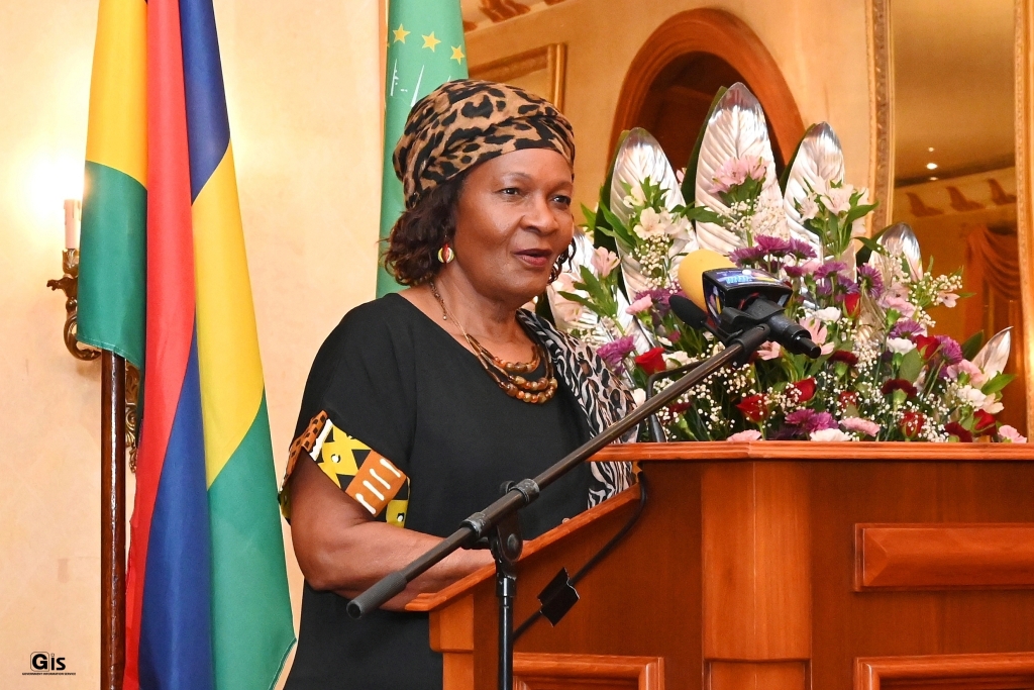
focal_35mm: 70
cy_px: 345
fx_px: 2011
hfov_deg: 28.8
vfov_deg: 19.5
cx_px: 517
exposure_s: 1/160
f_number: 11
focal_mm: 70
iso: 8000
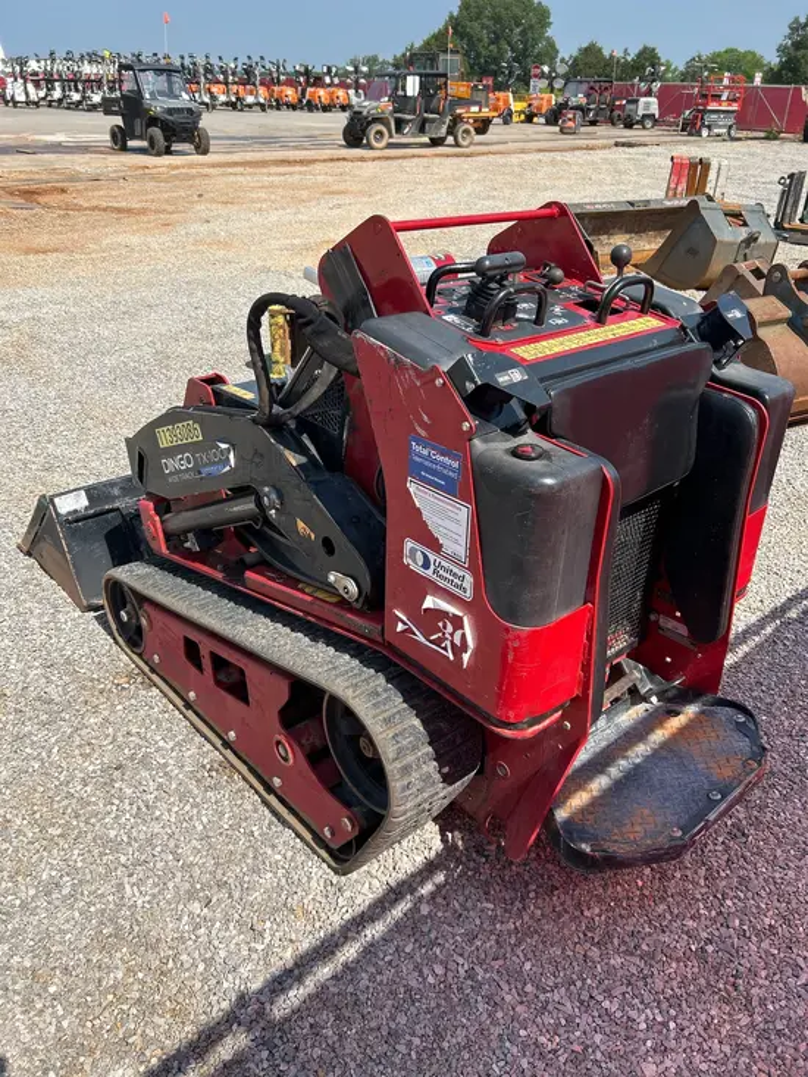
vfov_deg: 67.3
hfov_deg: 53.1
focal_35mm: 26
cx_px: 404
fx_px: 809
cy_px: 538
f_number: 1.5
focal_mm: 5.7
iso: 50
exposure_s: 1/2841
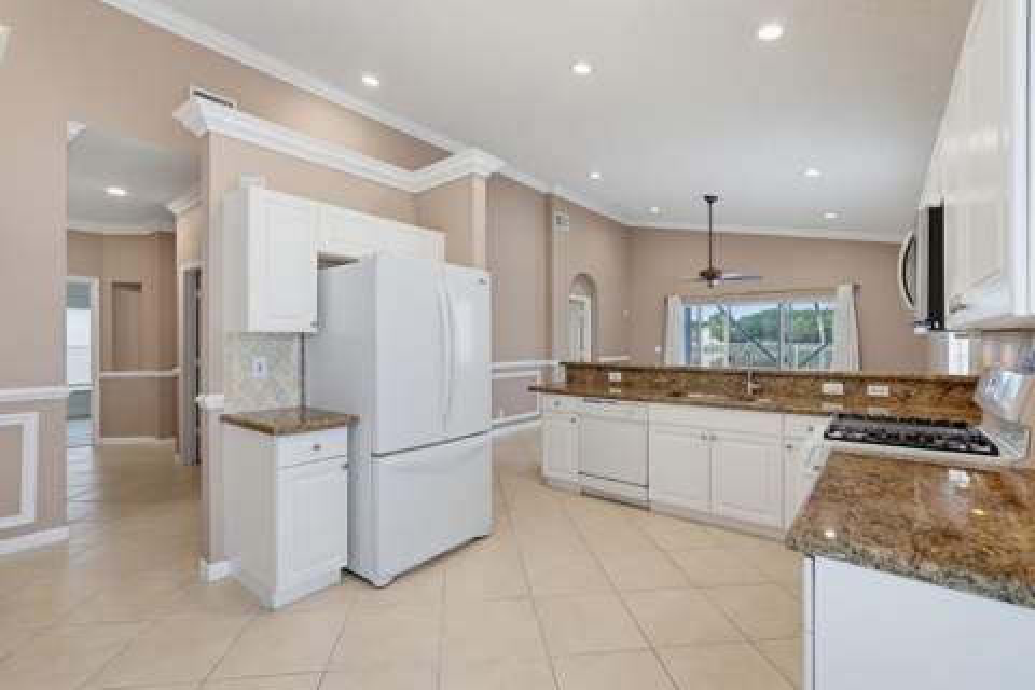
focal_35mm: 16
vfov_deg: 73.7
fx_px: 460
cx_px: 518
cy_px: 345
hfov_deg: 96.7
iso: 800
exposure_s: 1/80
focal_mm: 16
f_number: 4.5
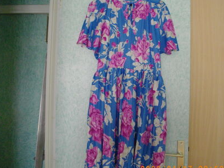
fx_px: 246
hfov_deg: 49.0
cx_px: 118
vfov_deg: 37.7
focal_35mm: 38
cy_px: 90
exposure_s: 1/50
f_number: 2.9
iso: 340
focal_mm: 5.7
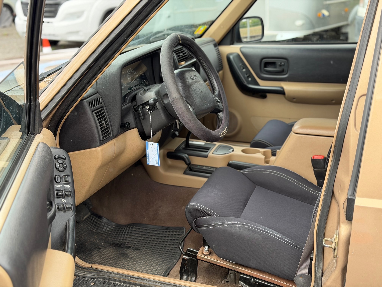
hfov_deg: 39.7
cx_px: 191
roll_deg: +2.0
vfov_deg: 30.3
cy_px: 144
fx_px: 530
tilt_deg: -17.6
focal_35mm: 48
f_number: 1.78
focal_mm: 6.76
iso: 80
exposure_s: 1/299
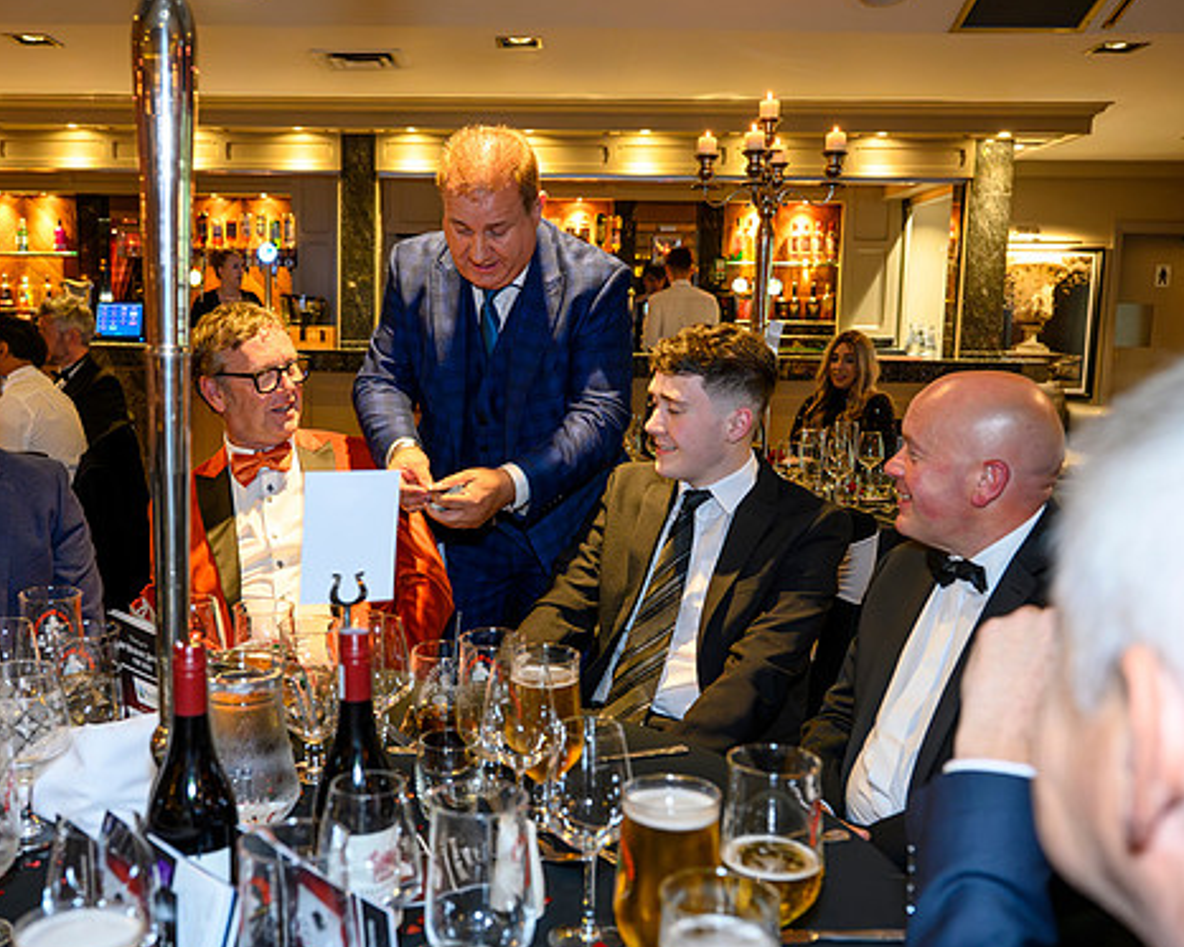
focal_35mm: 35
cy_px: 477
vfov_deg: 42.2
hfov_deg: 51.2
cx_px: 480
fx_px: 1227
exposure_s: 1/125
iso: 4500
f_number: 4
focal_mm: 30
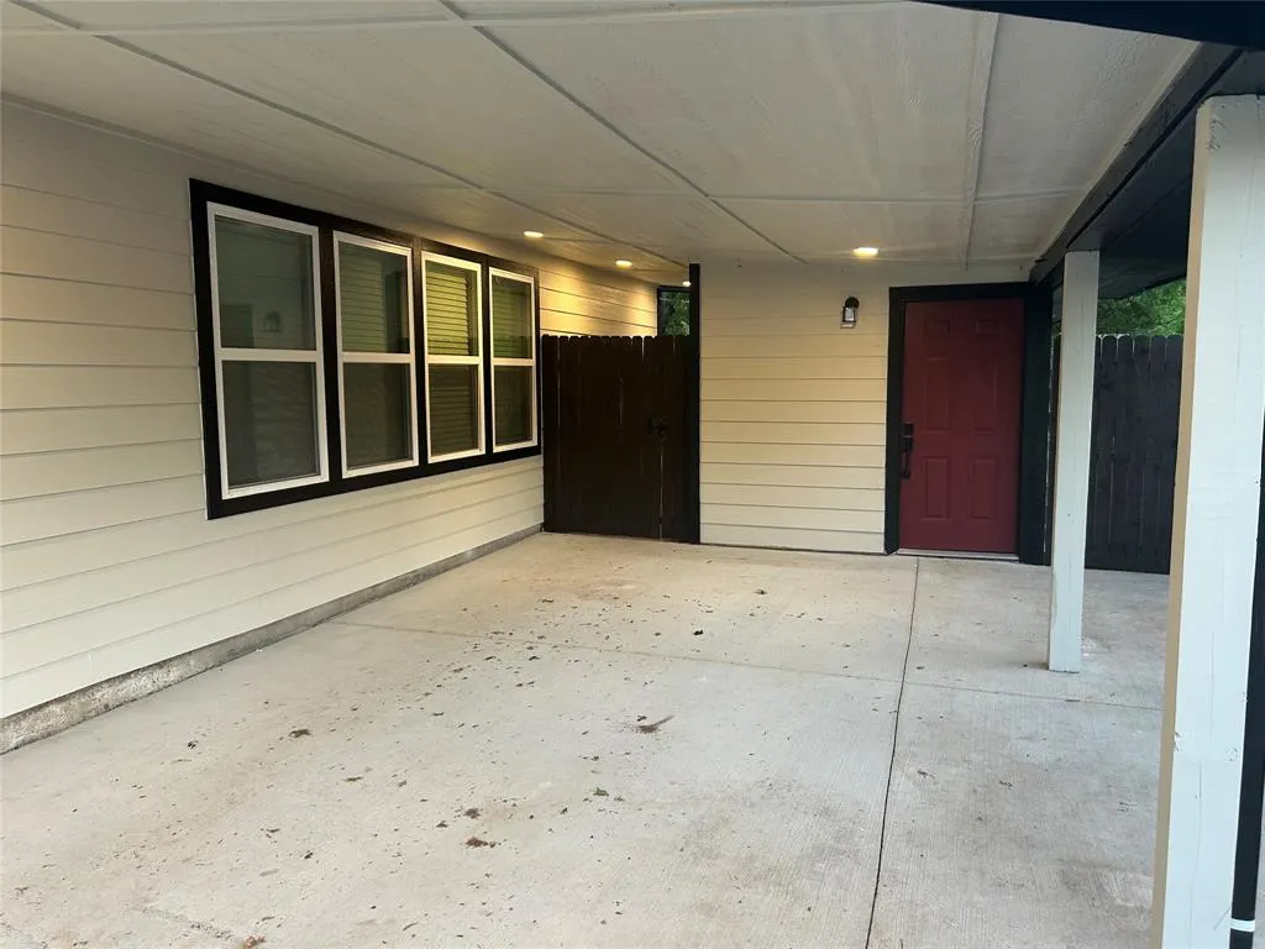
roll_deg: +0.4
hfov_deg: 67.3
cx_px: 632
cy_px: 474
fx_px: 950
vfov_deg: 53.1
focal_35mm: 26
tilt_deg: -7.5
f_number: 1.5
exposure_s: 1/60
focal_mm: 5.7
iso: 80
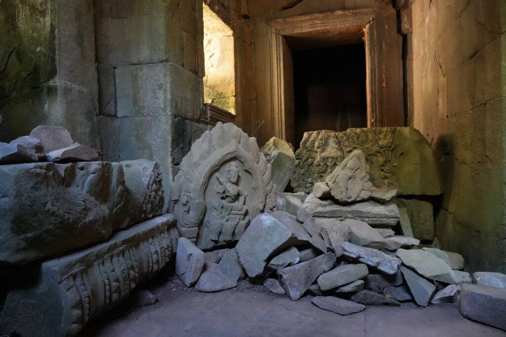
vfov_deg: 53.1
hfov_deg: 73.7
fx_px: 337
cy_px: 168
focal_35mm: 24
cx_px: 253
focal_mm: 24
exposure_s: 1/160
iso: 8000
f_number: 4
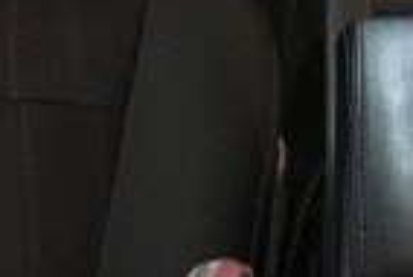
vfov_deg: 8.9
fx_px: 1608
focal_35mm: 140
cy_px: -386
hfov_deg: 14.3
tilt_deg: -19.2
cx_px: 442
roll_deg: -1.9
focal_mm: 4.15
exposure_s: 1/25
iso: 200
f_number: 2.2
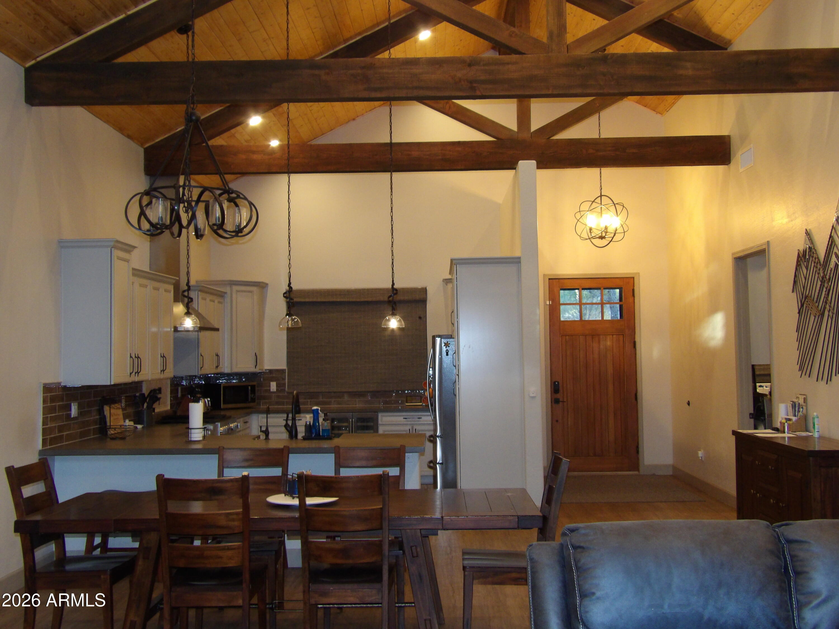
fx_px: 945
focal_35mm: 39
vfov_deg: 36.8
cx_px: 420
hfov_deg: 47.9
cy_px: 314
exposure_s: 1/17
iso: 356
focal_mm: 7
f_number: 3.7
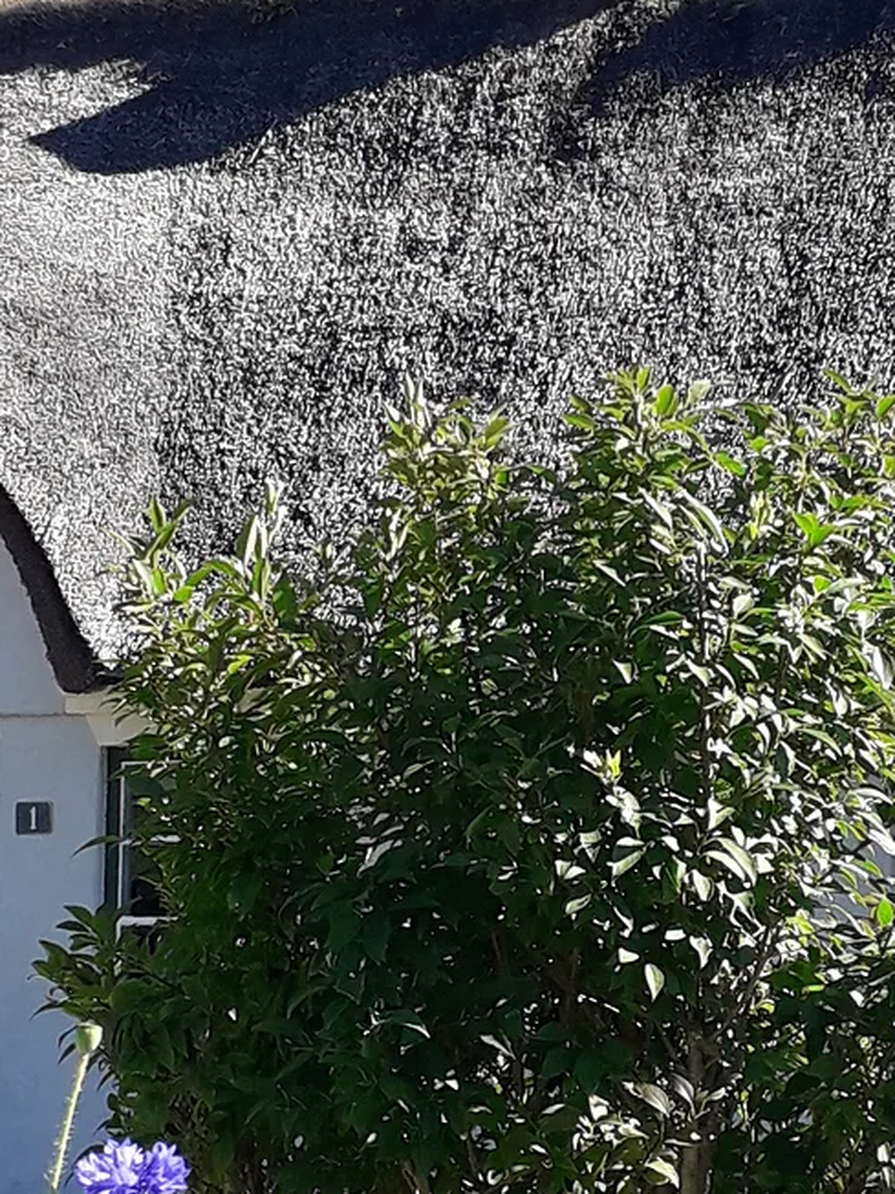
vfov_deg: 18.5
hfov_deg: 14.0
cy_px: 830
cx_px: 511
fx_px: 3654
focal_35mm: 106
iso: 40
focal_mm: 3.6
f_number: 1.9
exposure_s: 1/712
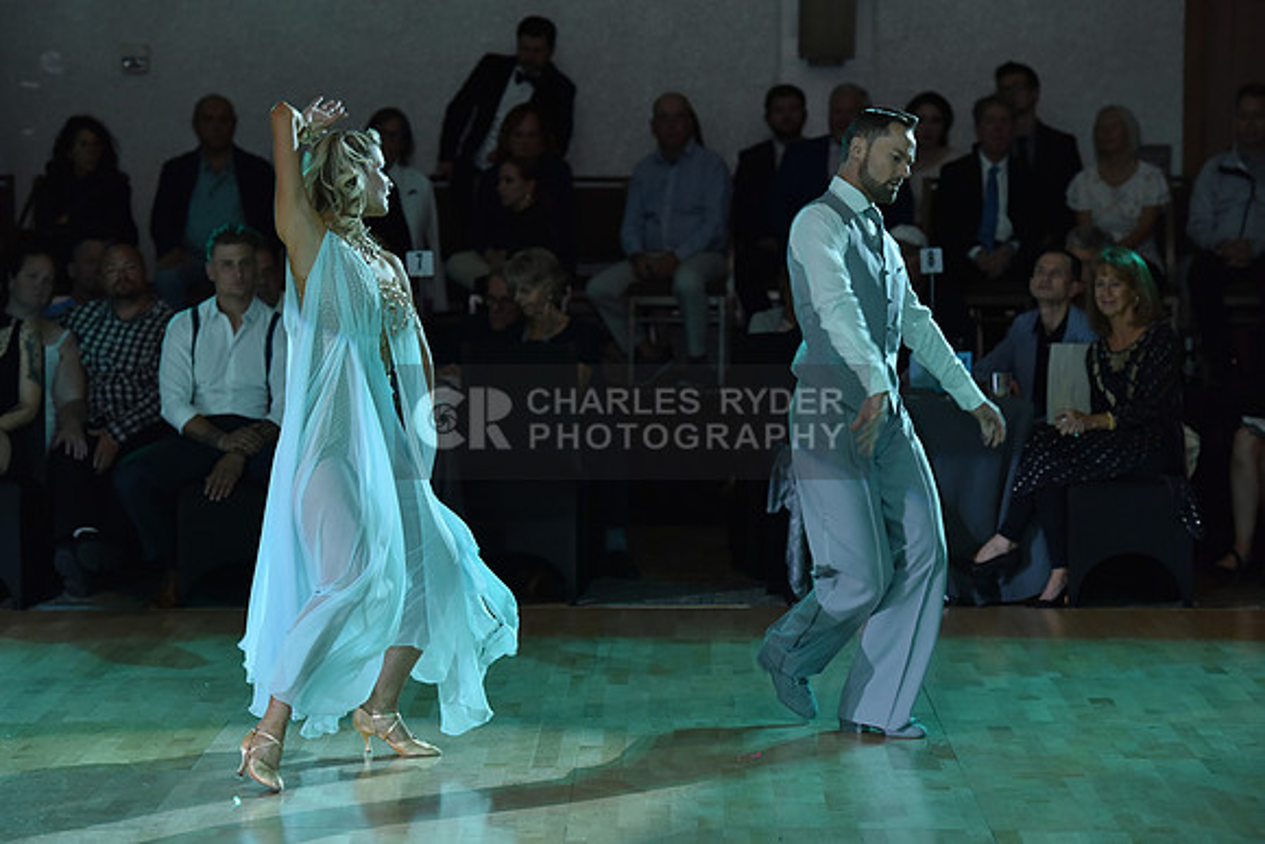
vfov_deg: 11.0
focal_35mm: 125
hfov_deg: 16.4
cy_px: 422
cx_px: 632
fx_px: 4393
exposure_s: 1/250
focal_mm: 125
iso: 1600
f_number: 4
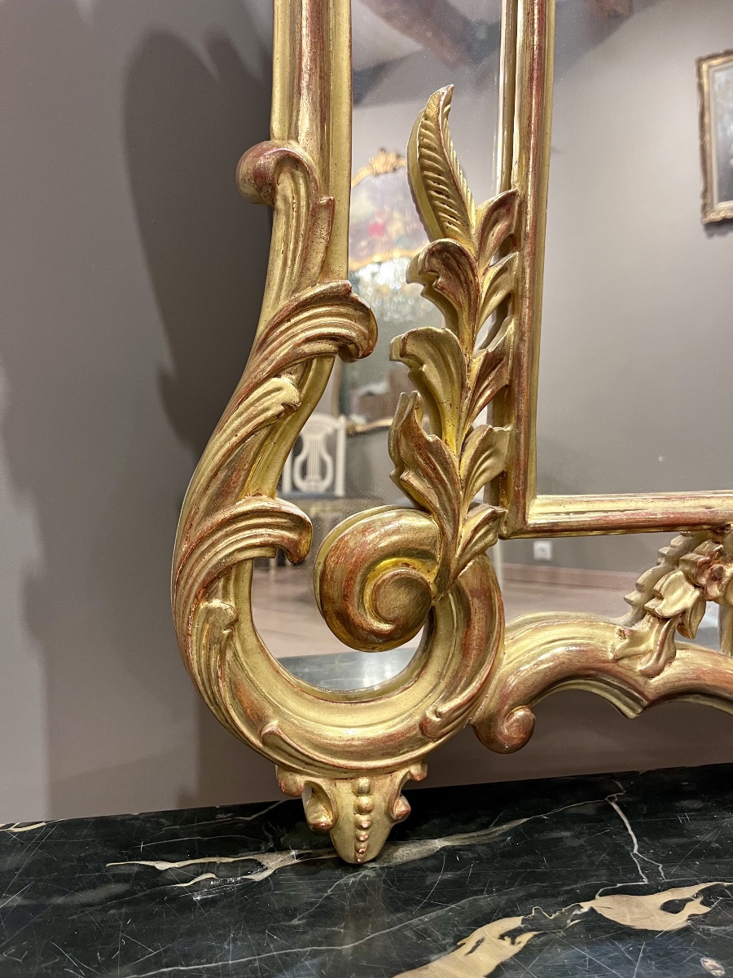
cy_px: 489
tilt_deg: -7.7
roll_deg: +1.0
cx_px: 366
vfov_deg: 67.3
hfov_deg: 53.1
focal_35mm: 26
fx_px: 734
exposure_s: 1/50
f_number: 1.6
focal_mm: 5.1
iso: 250
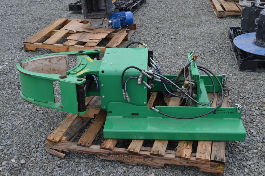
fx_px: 320
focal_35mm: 44
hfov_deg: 45.0
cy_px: 88
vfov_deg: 30.8
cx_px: 132
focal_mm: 29
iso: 100
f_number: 5.6
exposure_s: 1/125
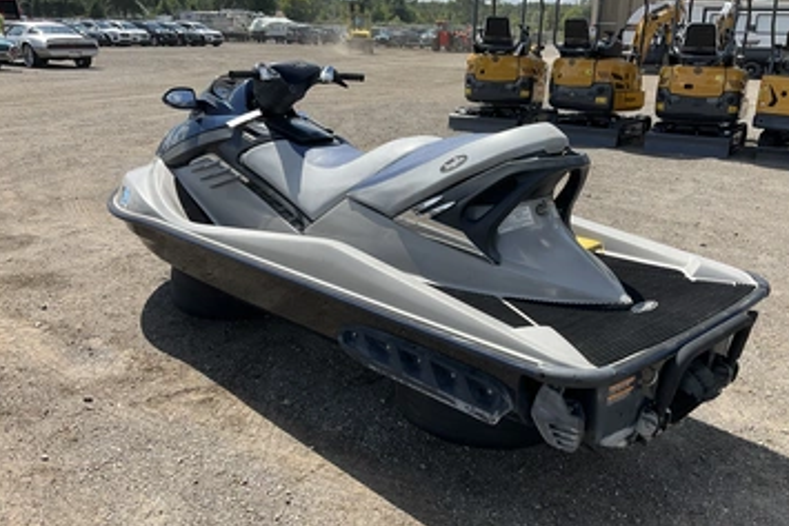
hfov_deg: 55.7
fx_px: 745
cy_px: 257
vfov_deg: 38.9
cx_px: 431
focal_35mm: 34
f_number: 1.8
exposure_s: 1/1490
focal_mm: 3
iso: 25
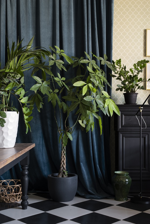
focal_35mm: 50
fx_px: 312
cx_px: 75
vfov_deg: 39.6
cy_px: 112
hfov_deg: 27.0
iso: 500
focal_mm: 50
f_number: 1.8
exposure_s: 1/25
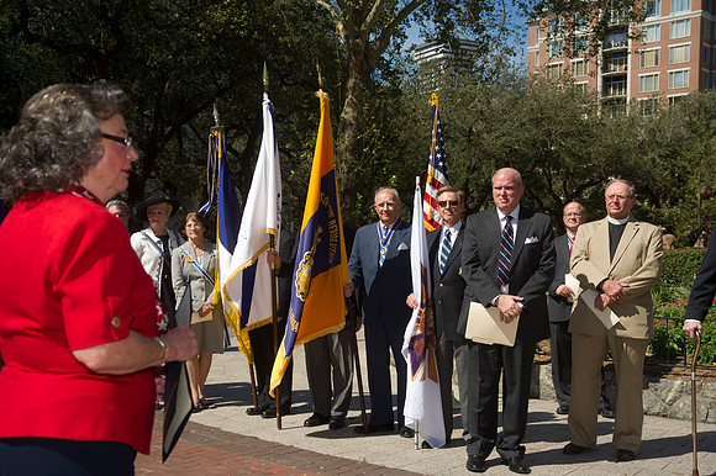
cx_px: 358
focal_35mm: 48
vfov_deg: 28.0
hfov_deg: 41.1
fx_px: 954
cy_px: 238
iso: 200
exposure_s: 1/320
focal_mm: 48
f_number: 8
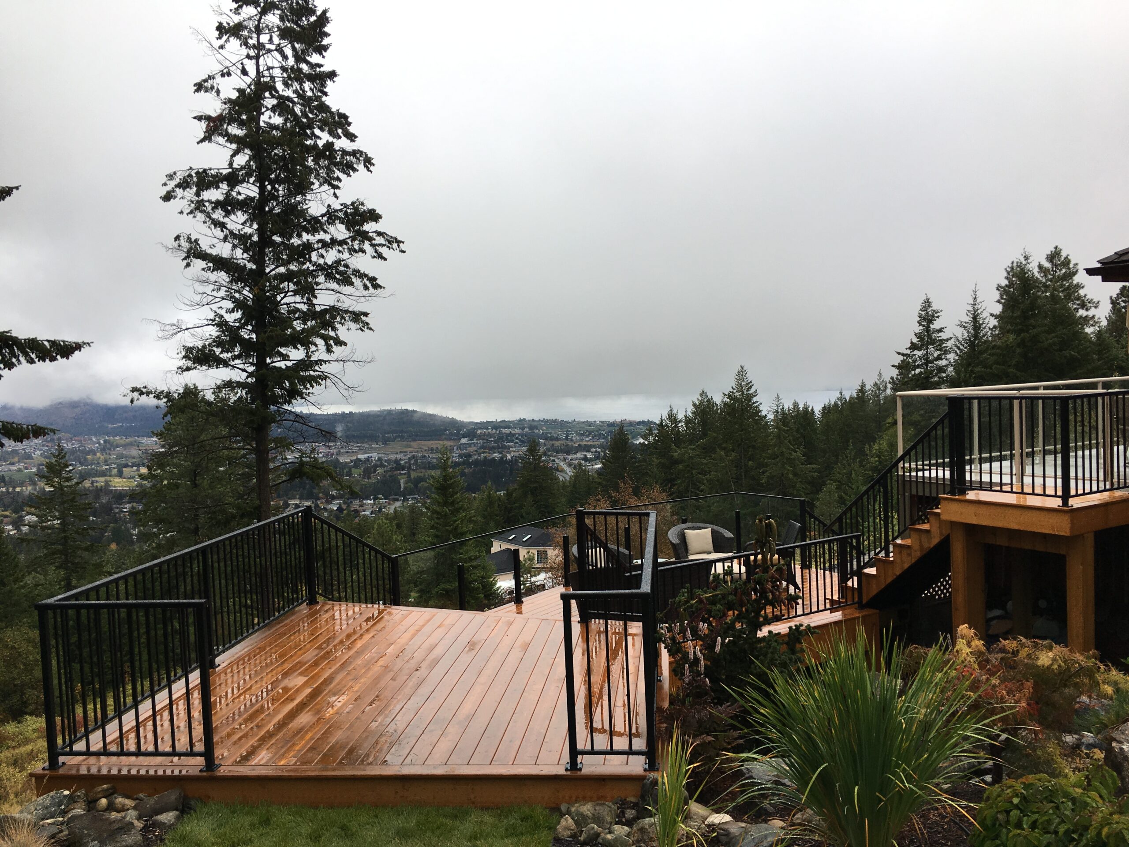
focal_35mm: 29
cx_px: 564
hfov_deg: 61.7
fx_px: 946
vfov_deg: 48.2
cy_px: 424
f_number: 2.2
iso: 25
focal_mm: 4.15
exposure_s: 1/390
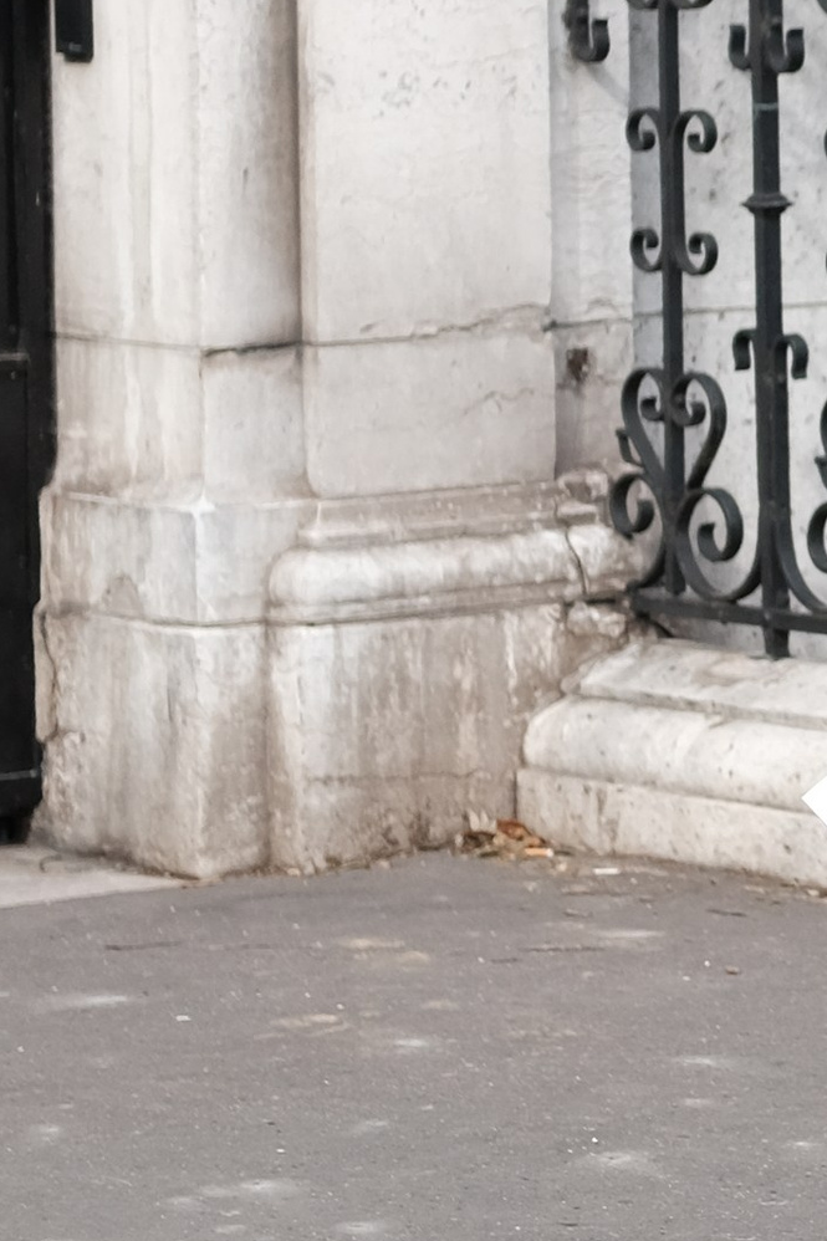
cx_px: 1305
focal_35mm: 204
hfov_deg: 6.6
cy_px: 249
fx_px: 7031
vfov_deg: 10.1
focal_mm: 35
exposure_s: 1/4000
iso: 400
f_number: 2
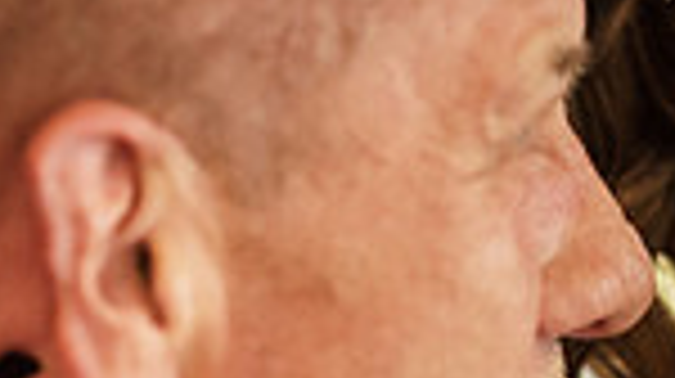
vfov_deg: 5.4
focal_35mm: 223
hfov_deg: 9.5
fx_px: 3987
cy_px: 286
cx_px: 850
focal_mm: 55
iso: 3200
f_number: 2.8
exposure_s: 1/160
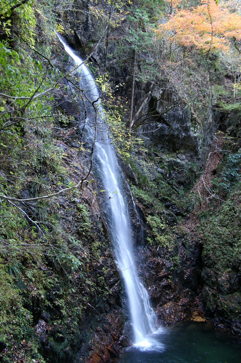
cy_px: 182
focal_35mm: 30
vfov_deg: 62.0
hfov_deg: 43.5
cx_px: 120
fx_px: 302
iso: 100
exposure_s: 1/5
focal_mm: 20
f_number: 4
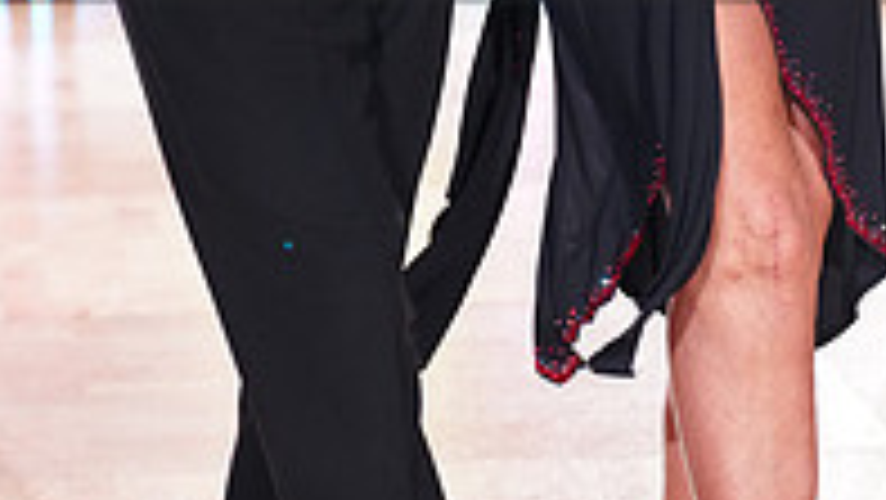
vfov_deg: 5.6
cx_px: 528
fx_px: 5077
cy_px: -144
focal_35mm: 216
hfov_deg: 10.0
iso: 2000
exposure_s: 1/500
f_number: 2.8
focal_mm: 70
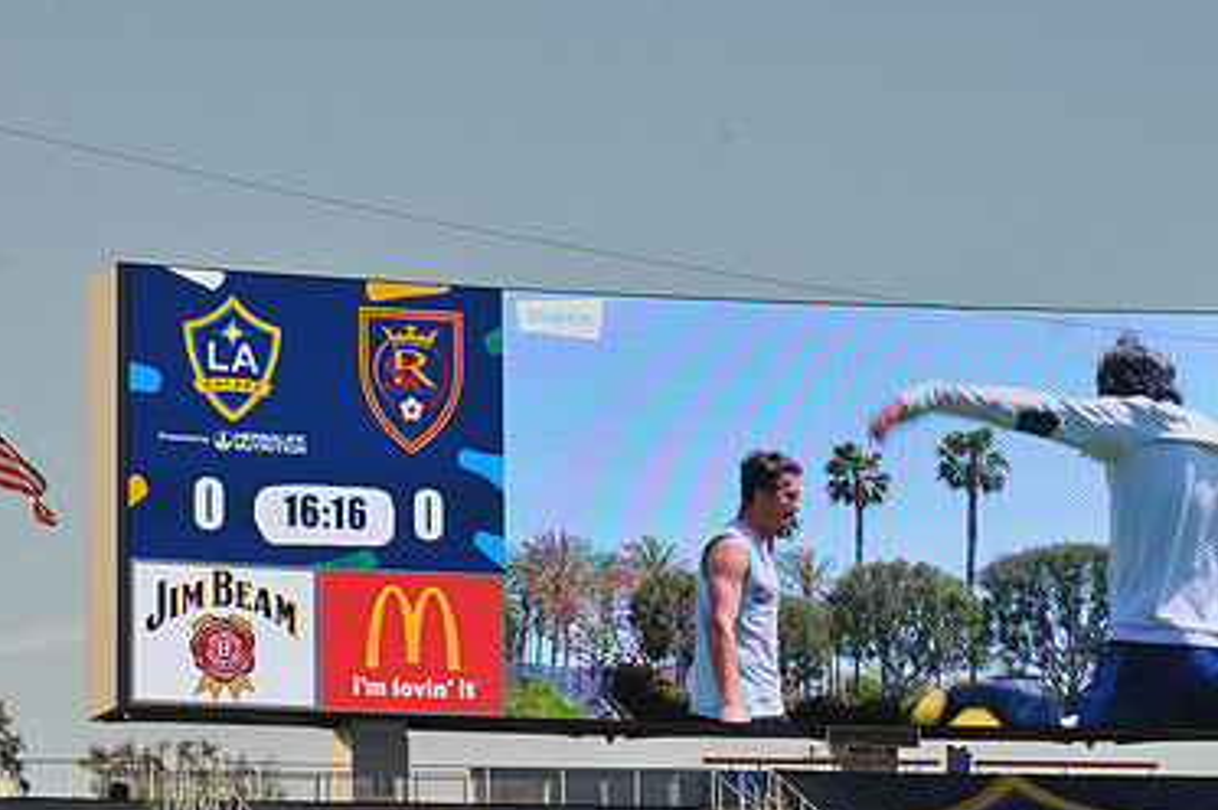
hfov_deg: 12.0
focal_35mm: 171
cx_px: 862
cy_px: 513
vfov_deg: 8.0
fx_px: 5780
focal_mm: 110
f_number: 11
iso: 400
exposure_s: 1/500
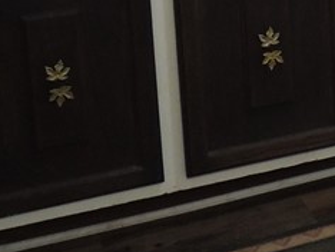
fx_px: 1017
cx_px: 478
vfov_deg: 13.4
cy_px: -116
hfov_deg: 17.2
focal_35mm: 105
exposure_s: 1/25
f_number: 3.3
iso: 400
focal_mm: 4.3
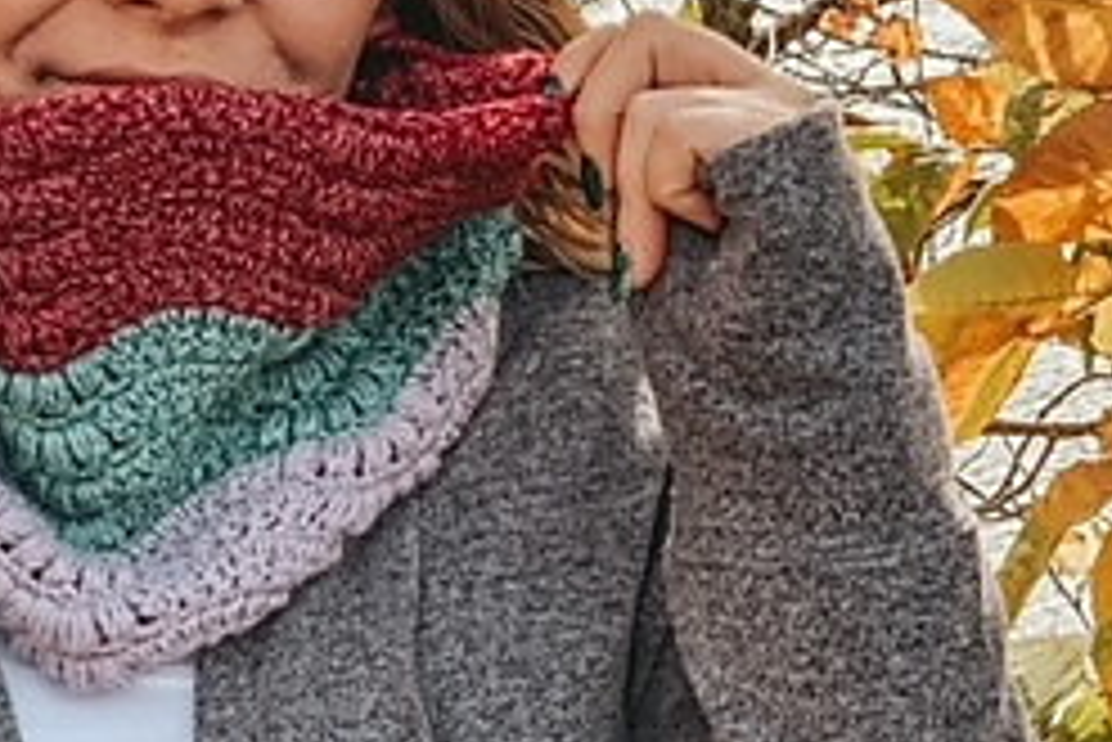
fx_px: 4327
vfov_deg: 9.8
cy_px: 508
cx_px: 185
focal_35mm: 140
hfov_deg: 14.5
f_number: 2.4
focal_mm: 6
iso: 16
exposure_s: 1/120
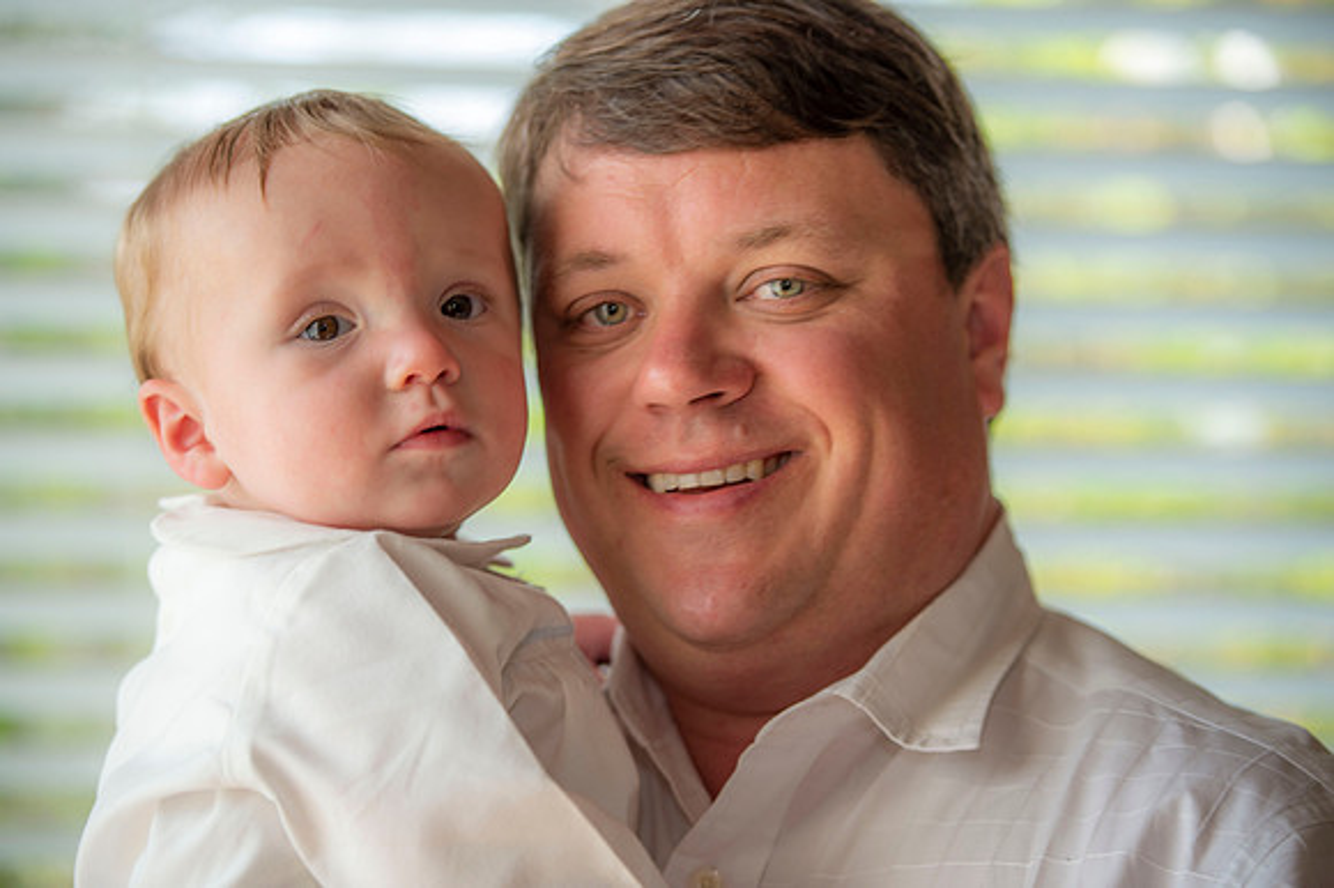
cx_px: 667
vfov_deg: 11.2
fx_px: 4518
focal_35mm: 122
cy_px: 444
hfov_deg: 16.8
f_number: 2.8
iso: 200
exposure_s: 1/80
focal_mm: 122
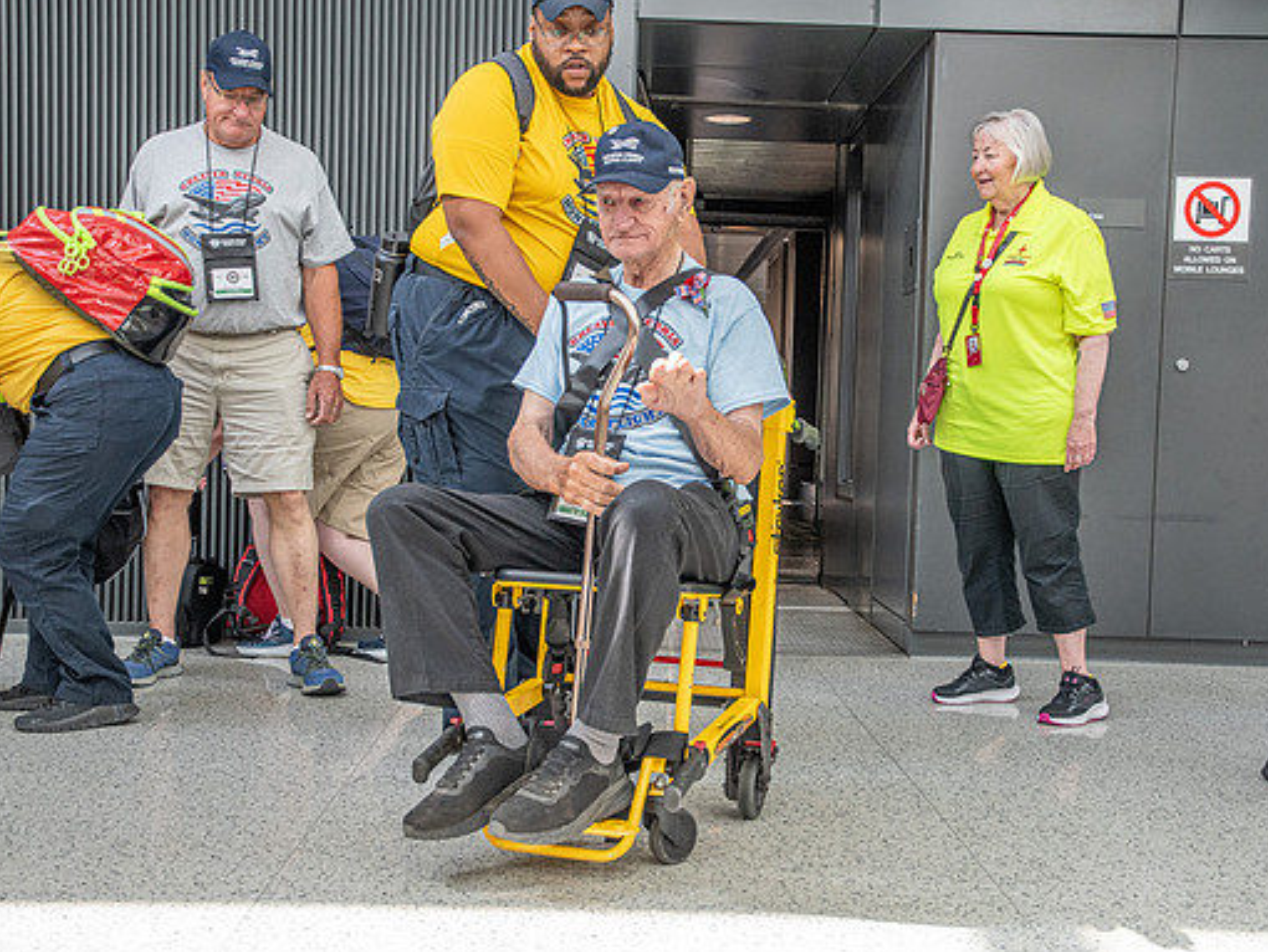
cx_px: 651
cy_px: 476
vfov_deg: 35.2
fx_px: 1503
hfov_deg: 45.7
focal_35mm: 41
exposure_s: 1/640
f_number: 3.2
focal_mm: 25
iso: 800
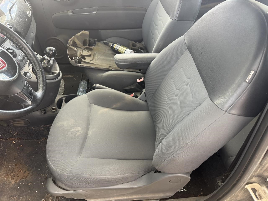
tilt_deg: -44.7
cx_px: 134
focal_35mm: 24
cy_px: 100
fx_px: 186
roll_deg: +2.6
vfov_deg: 56.8
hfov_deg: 71.6
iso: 160
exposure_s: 1/121
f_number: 1.78
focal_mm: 6.76
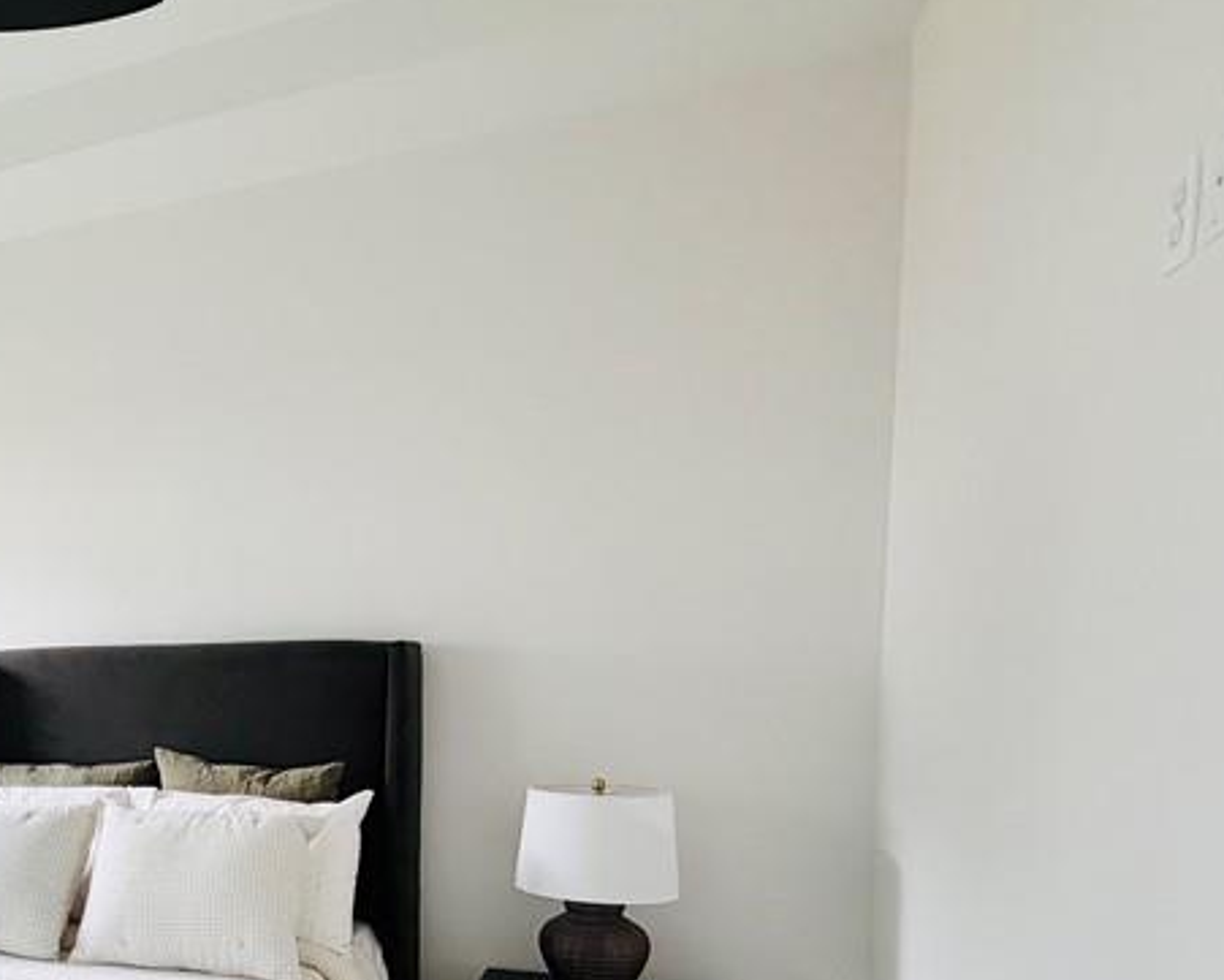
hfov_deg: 49.9
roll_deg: +1.0
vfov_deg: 45.1
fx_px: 1123
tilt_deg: -5.5
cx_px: 92
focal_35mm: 31
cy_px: 763
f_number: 2.2
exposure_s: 1/121
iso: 160
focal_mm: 2.22
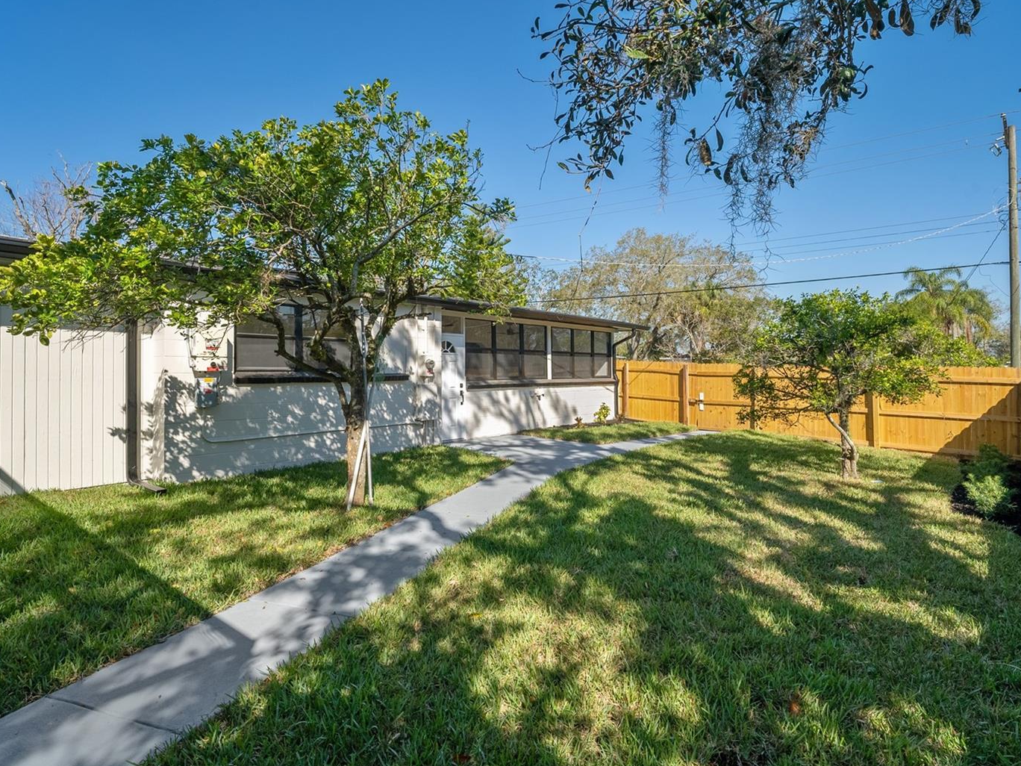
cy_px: 380
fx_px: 531
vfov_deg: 71.6
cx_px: 518
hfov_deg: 87.7
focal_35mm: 18
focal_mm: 16
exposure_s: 1/320
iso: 200
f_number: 9
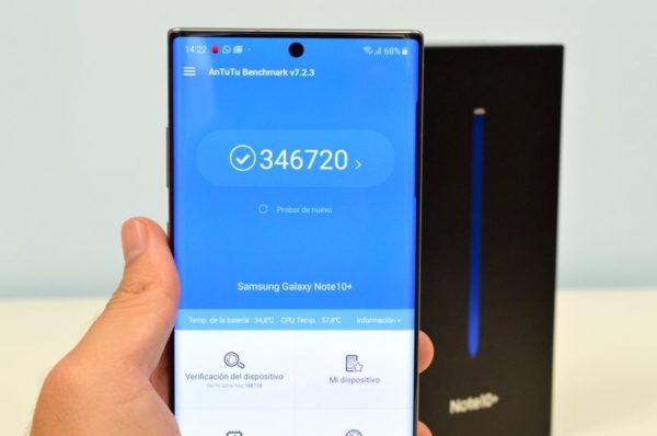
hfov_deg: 28.1
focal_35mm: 72
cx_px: 328
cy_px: 218
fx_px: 1312
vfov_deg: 18.9
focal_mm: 48
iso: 1600
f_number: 10
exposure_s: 1/30
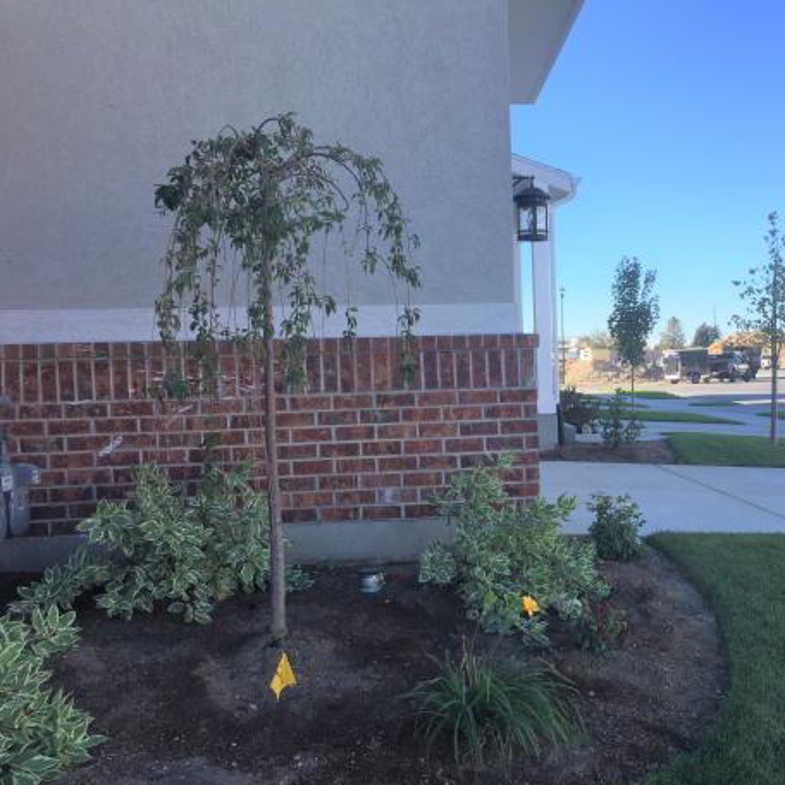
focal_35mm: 36
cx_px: 537
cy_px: 386
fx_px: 924
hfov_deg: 45.2
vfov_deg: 46.0
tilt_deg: -1.0
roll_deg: +0.1
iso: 32
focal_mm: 4.15
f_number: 2.2
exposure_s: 1/1068
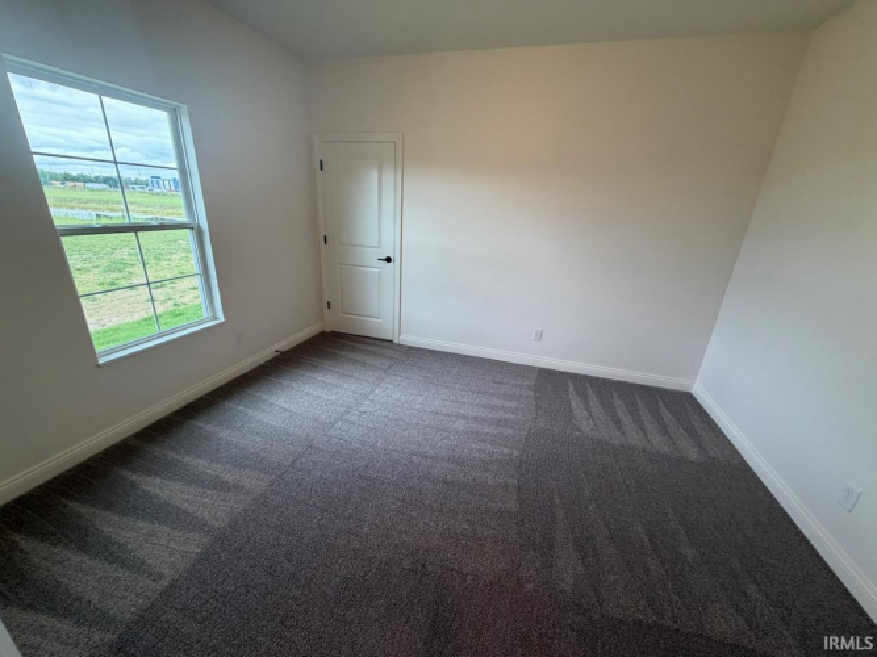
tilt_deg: -20.8
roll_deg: -2.7
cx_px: 438
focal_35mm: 14
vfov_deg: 85.7
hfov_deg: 102.1
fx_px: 355
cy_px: 328
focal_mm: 2.22
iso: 160
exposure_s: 1/120
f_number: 2.2
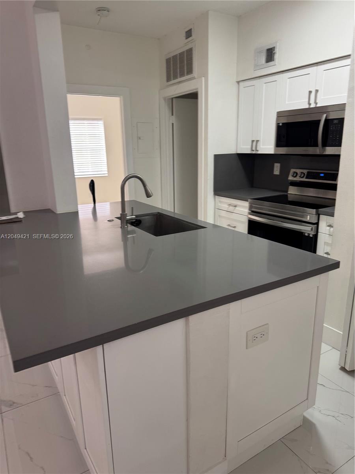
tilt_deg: -15.3
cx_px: 178
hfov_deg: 56.8
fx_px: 328
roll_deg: +0.5
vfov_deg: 71.6
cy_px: 237
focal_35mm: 24
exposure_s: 1/60
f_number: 1.78
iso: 125
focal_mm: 6.76
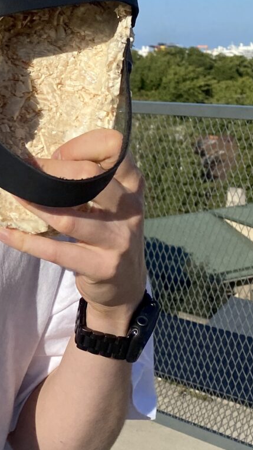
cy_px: 121
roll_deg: +0.3
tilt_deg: -3.2
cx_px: -170
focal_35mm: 76
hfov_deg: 14.4
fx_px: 907
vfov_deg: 27.5
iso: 32
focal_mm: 4.25
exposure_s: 1/5236
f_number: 1.8
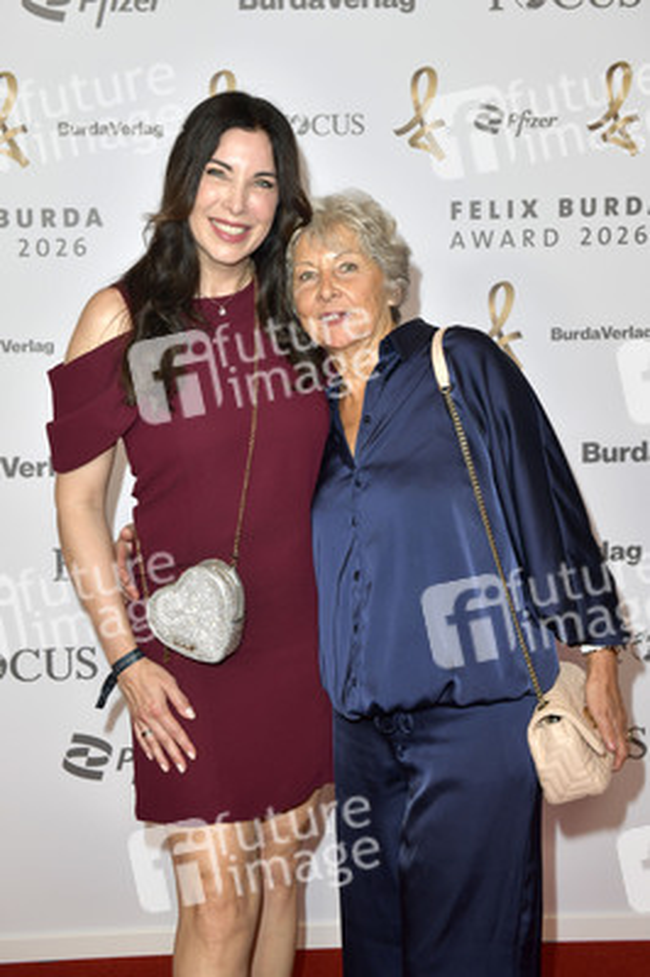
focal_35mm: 50
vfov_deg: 39.6
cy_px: 488
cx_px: 325
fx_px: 1356
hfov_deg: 26.9
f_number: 6.3
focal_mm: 50
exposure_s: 1/200
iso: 640
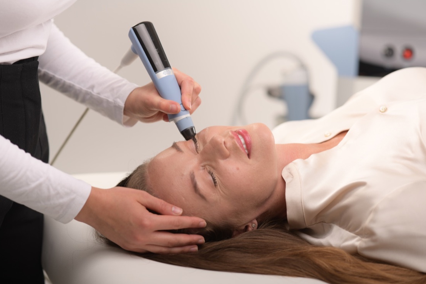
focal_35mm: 106
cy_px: 142
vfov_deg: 12.9
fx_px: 1254
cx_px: 213
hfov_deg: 19.3
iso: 100
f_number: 2.8
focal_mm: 105
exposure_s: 1/200
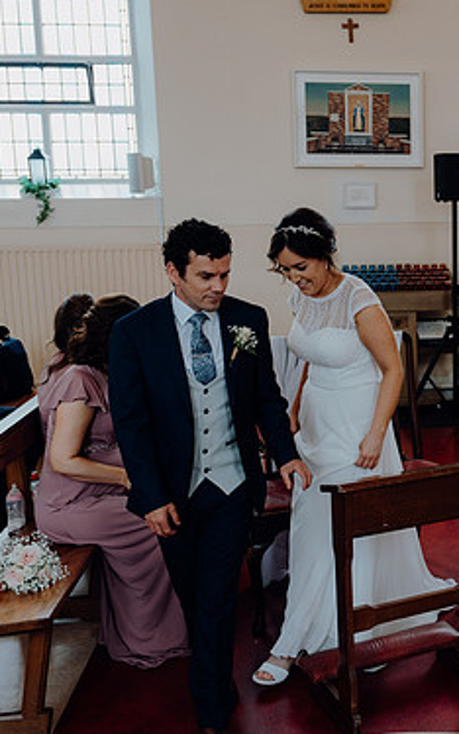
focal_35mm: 49
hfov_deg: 24.8
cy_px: 358
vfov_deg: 41.0
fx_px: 980
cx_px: 484
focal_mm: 31
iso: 250
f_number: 2.8
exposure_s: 1/200
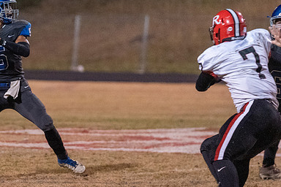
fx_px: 3099
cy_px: 59
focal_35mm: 397
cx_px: 18
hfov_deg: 5.2
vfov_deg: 3.5
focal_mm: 187
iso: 8000
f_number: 2.8
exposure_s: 1/800
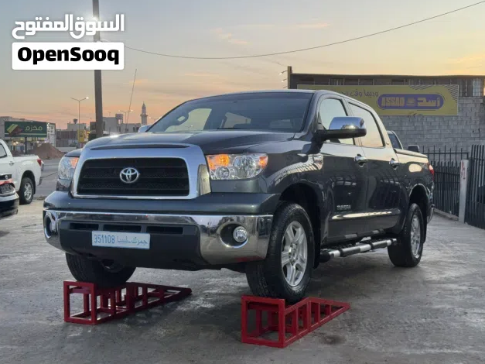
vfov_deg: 29.7
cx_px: 241
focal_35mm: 49
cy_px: 181
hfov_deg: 38.9
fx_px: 686
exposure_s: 1/102
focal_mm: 6.86
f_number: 1.78
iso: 50
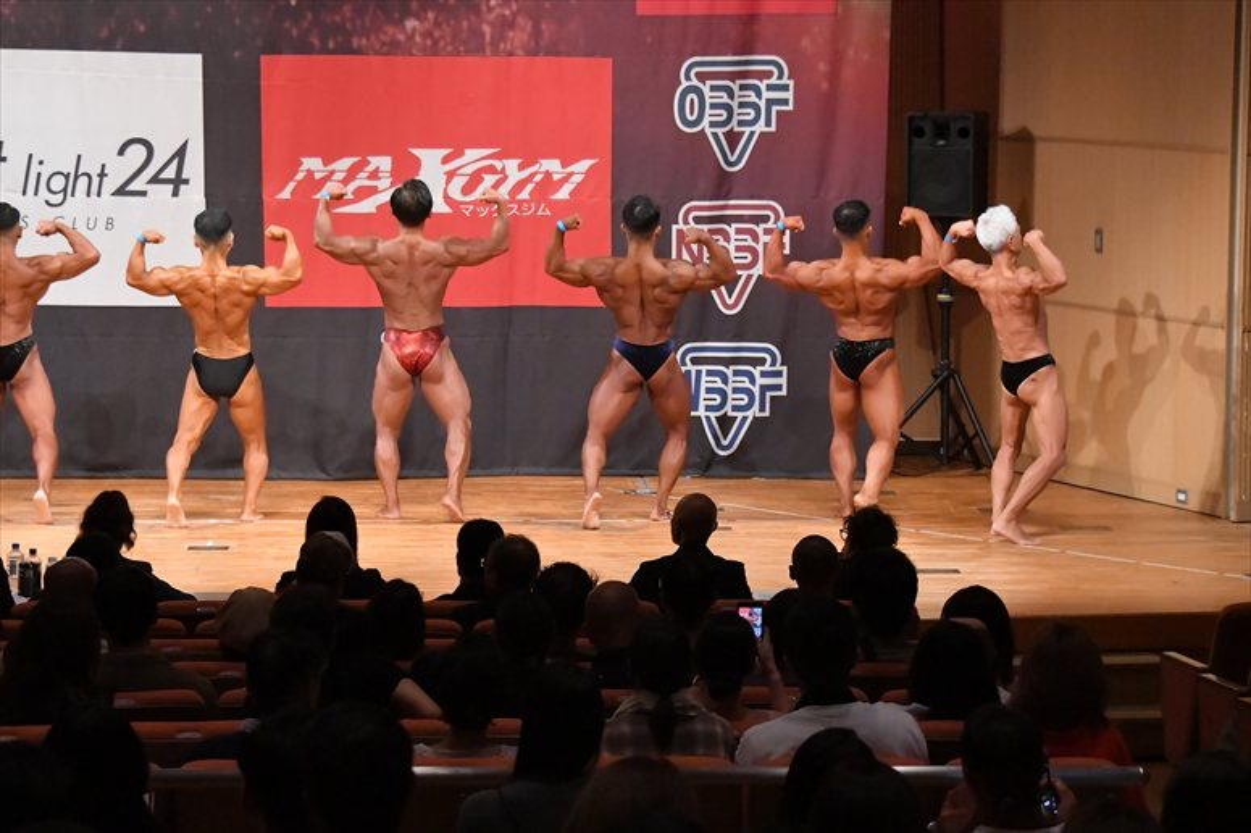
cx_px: 626
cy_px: 416
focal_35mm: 135
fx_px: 4689
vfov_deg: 10.2
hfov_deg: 15.2
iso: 10000
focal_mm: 90
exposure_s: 1/400
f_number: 5.6
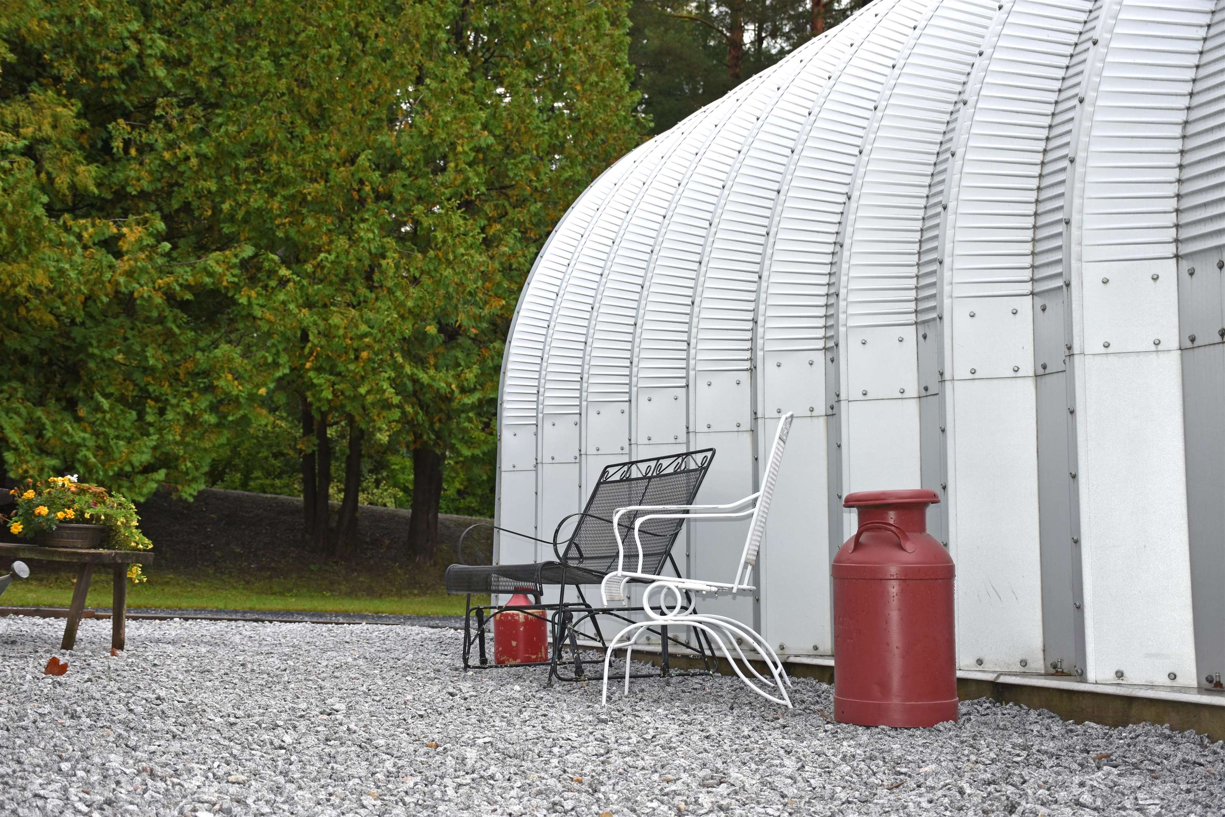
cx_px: 612
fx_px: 1633
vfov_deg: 28.1
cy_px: 408
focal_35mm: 48
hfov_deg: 41.1
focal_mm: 32
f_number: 4
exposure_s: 1/250
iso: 100
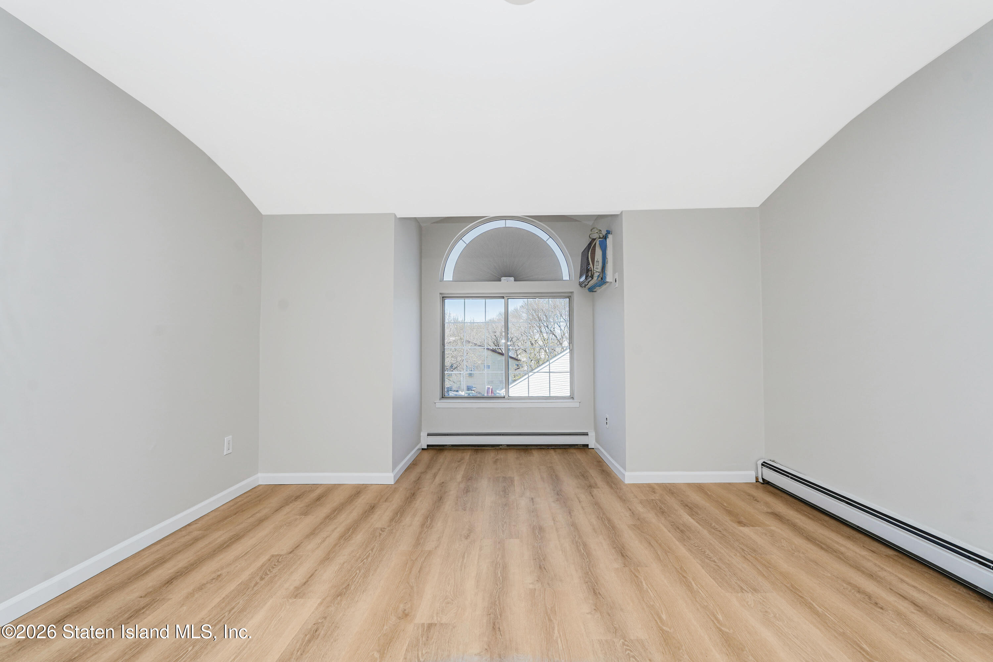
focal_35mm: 16
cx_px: 496
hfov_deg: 95.0
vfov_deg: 72.1
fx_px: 455
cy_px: 331
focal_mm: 16.5
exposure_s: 1/100
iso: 50
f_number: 7.1
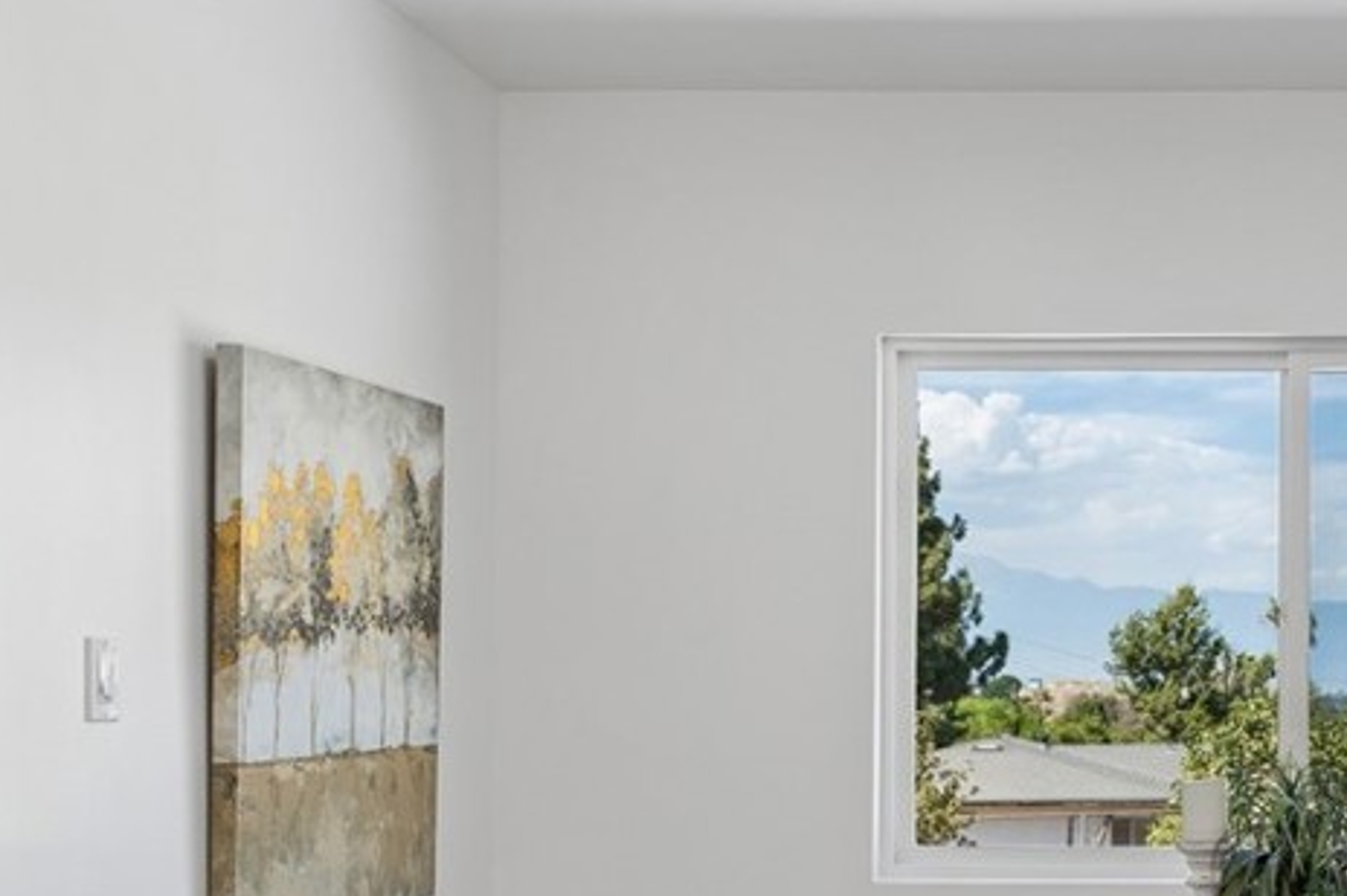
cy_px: 737
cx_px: 1289
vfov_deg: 25.0
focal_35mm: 53
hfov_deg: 34.7
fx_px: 1982
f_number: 6.3
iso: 125
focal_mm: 24
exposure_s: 1/80
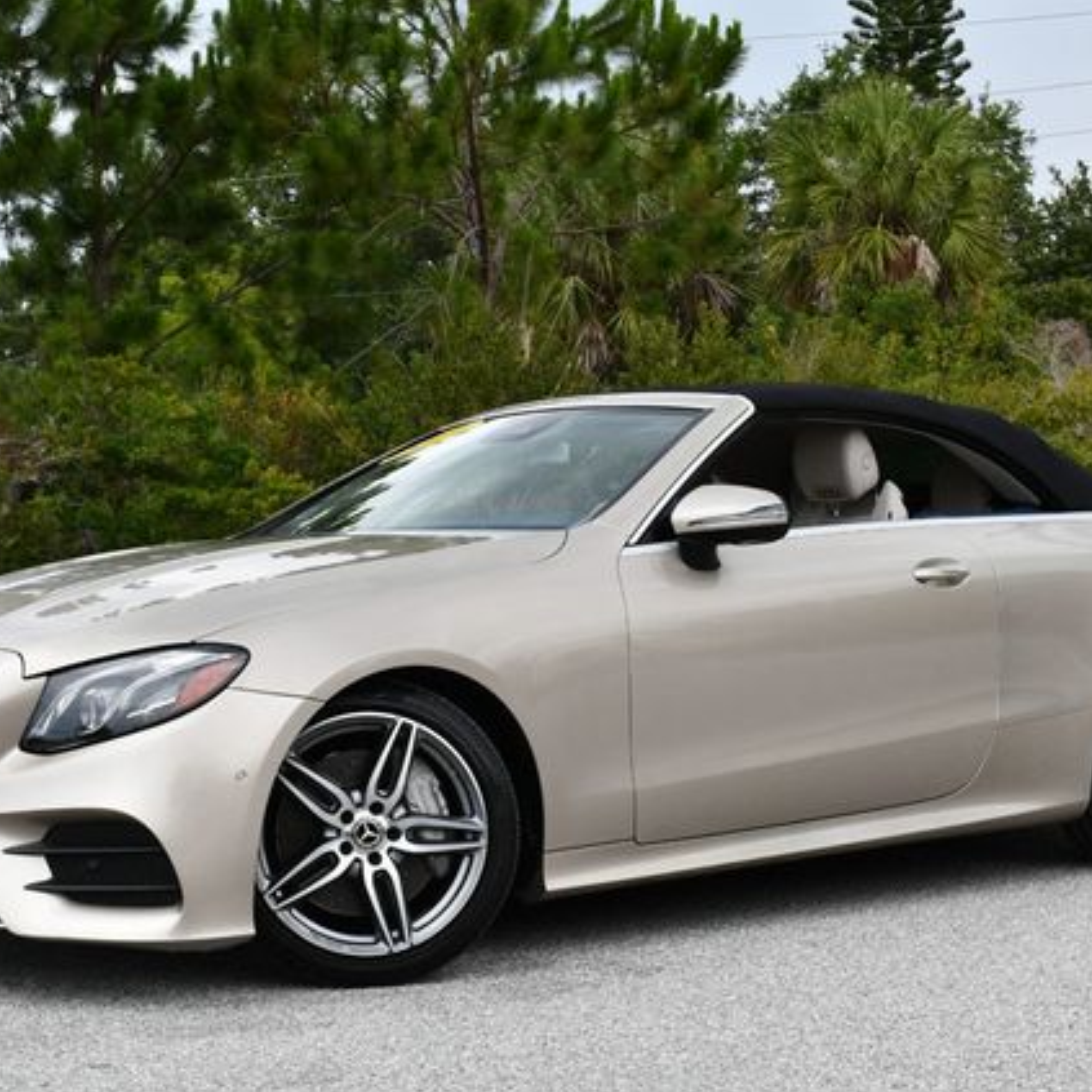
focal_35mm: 67
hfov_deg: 25.7
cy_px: 545
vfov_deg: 25.7
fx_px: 2391
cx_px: 537
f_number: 8
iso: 140
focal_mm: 26
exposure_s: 1/250
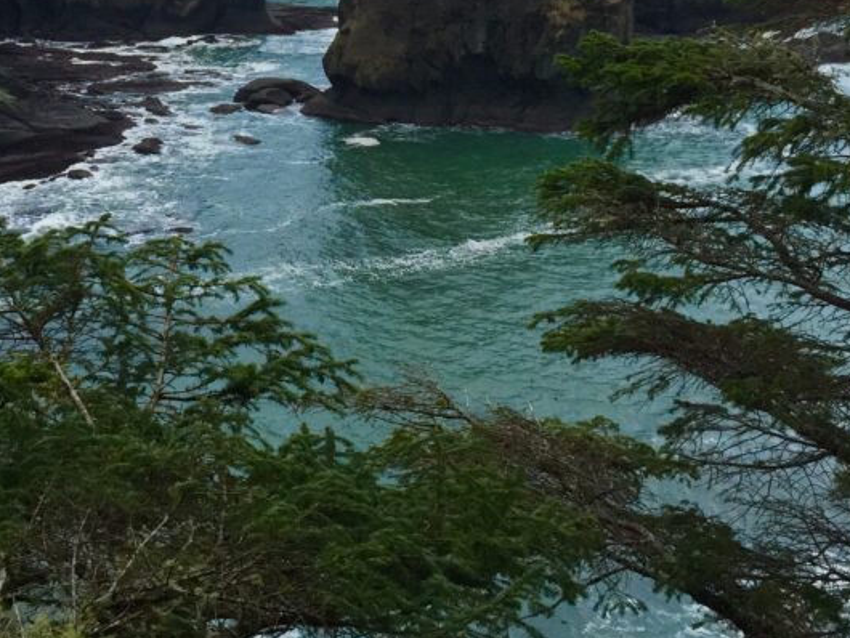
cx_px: 228
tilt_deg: -6.9
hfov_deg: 33.7
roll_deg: -0.9
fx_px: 1376
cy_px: 29
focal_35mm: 56
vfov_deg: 25.1
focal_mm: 4.15
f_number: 2.2
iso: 32
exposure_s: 1/40
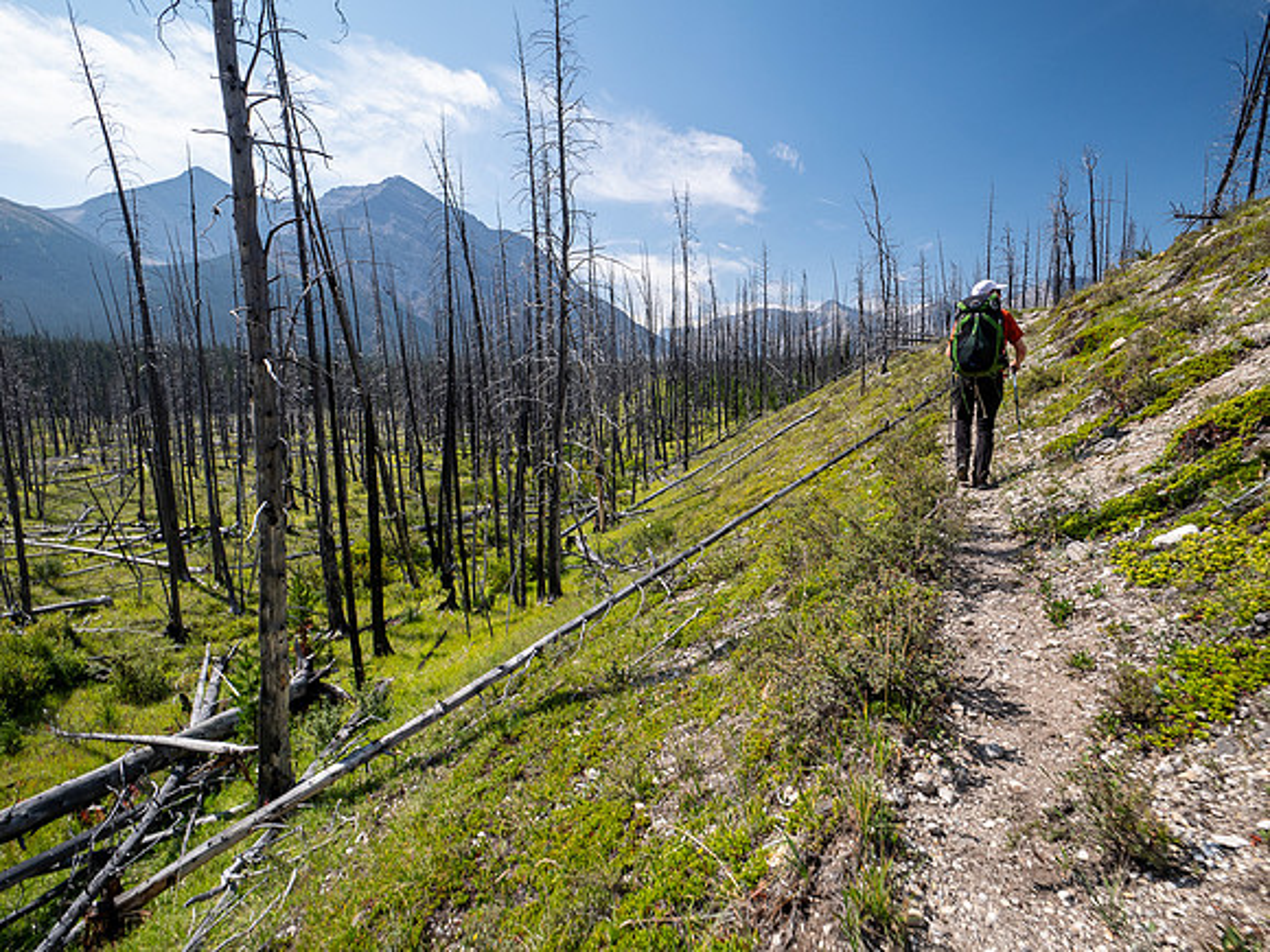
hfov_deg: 87.8
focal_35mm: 18
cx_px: 635
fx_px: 660
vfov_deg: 71.6
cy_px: 476
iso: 200
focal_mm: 9
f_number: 8
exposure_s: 1/80
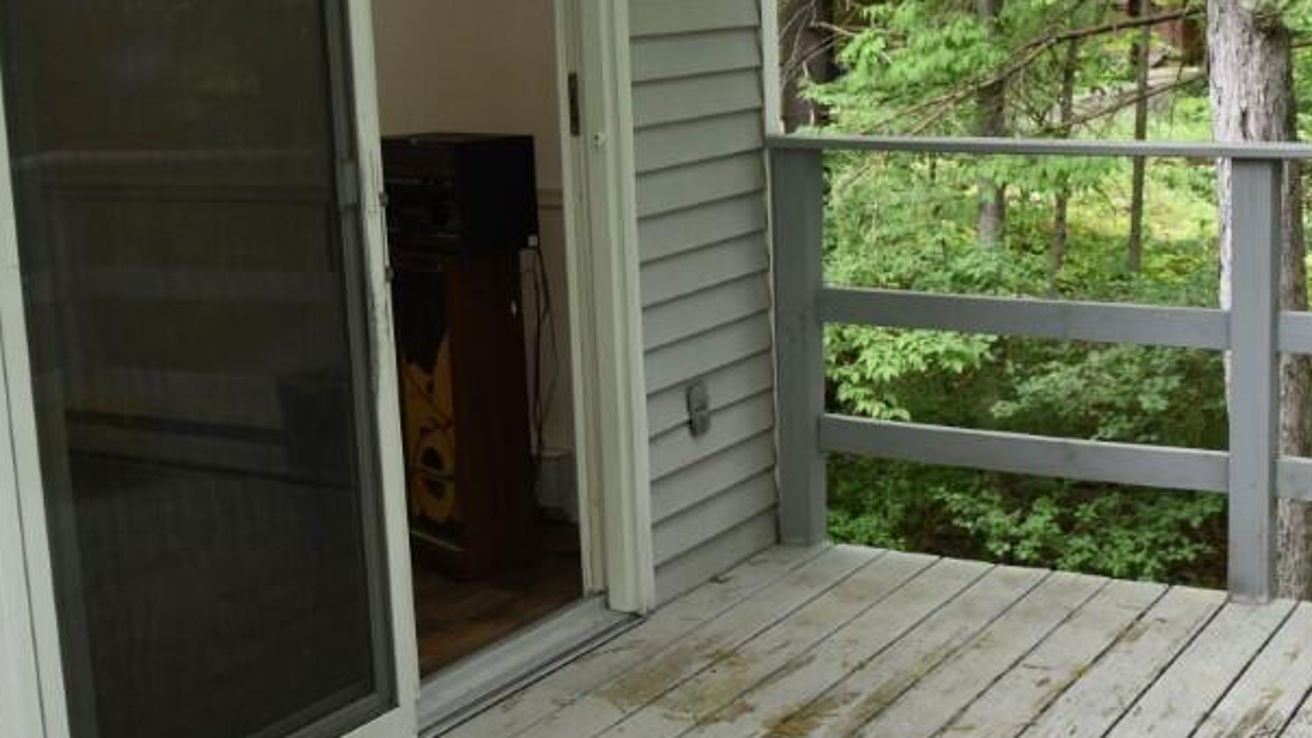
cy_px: 342
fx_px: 1878
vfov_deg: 22.2
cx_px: 611
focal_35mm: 54
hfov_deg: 38.5
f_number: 4.5
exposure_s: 1/80
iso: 400
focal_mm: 18
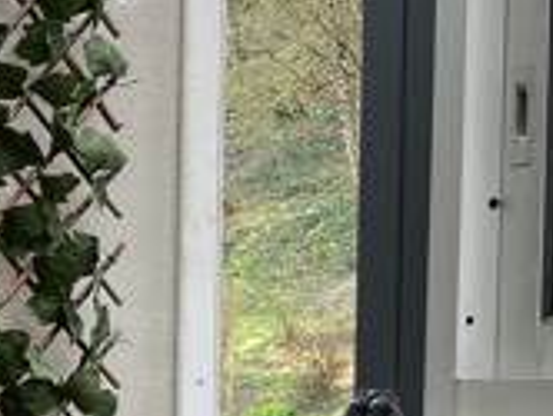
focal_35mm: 125
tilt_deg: -3.2
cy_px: 509
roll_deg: +1.2
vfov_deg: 11.6
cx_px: -716
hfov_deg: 12.7
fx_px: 2000
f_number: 1.6
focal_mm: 5.1
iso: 40
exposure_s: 1/122
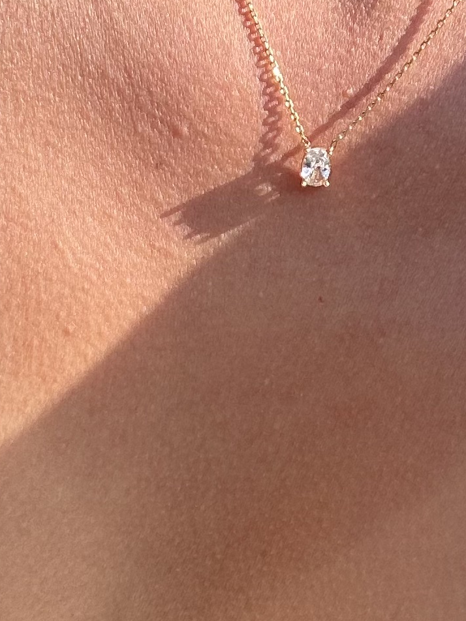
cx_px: 323
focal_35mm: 71
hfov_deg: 20.6
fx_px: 1274
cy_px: -10
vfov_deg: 25.9
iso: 25
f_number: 1.9
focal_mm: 2.69
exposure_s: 1/530
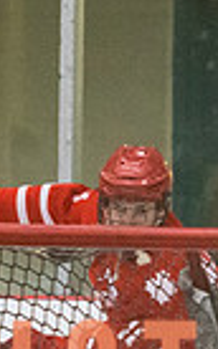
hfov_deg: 1.5
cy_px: 586
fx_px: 8592
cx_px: -219
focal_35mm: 902
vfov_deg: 2.3
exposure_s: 1/640
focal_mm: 135
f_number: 3.2
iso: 3200
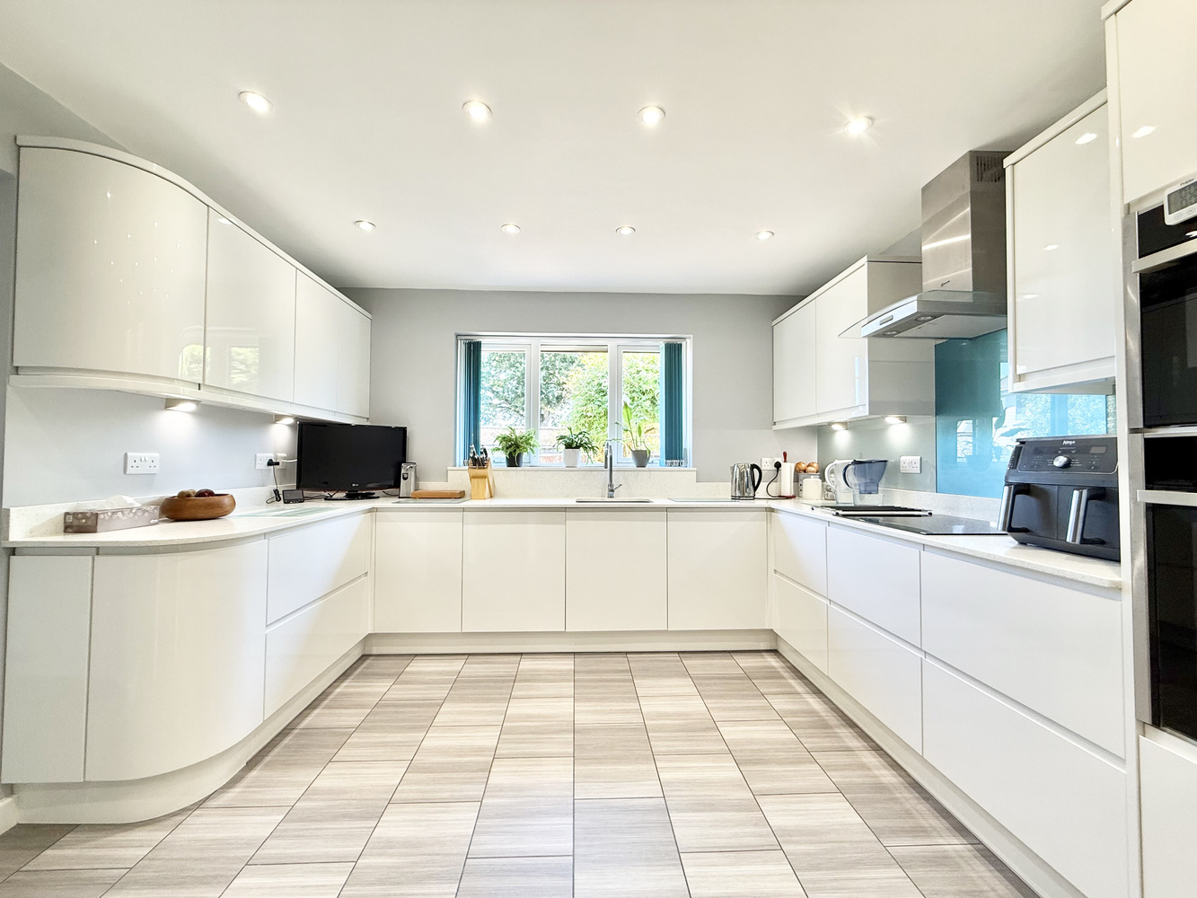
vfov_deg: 85.7
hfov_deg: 102.1
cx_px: 598
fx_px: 484
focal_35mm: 14
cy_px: 449
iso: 100
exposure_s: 1/100
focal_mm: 2.22
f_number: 2.2
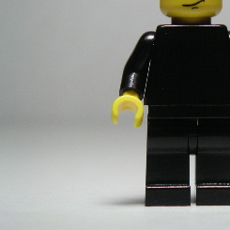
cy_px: 84
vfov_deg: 10.3
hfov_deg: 10.2
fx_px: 1278
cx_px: 195
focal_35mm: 170
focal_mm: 17.1
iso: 100
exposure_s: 1/111
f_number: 3.6
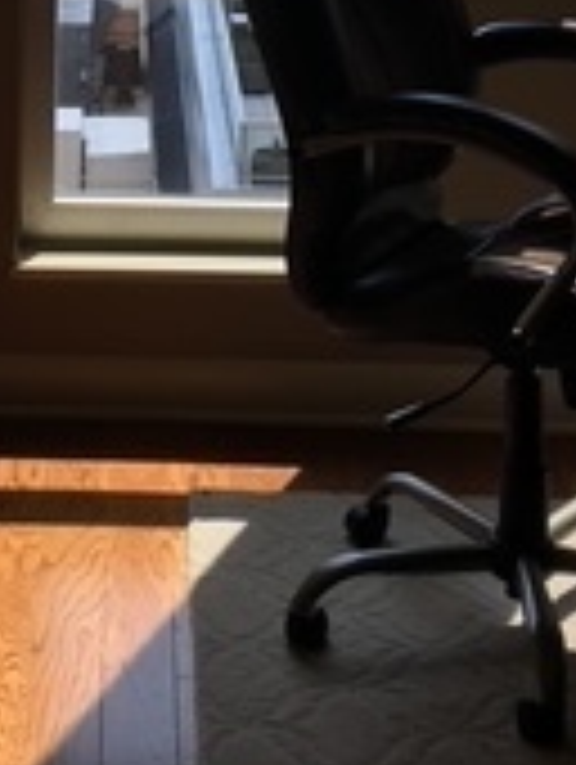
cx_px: 104
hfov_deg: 13.5
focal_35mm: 109
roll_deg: -1.2
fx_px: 2412
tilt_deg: +1.0
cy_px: -428
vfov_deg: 16.3
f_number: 2.2
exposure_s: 1/279
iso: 25
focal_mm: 4.15
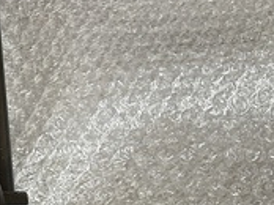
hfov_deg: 17.4
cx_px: -121
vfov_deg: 14.0
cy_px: 235
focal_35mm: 103
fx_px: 814
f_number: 1.8
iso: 125
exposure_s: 1/60
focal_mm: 3.99
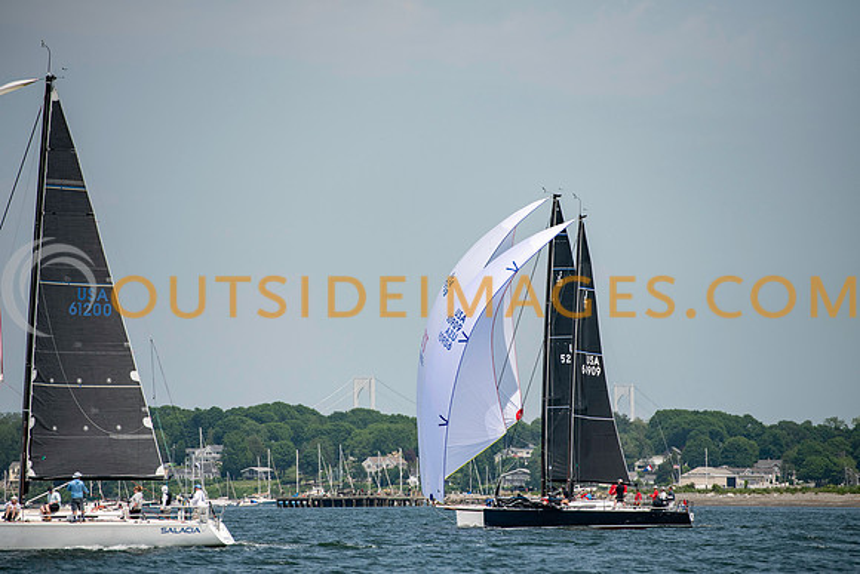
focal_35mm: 208
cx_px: 430
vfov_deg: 6.6
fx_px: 4959
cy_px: 287
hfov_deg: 9.9
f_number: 4
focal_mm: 200
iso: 250
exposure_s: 1/5000
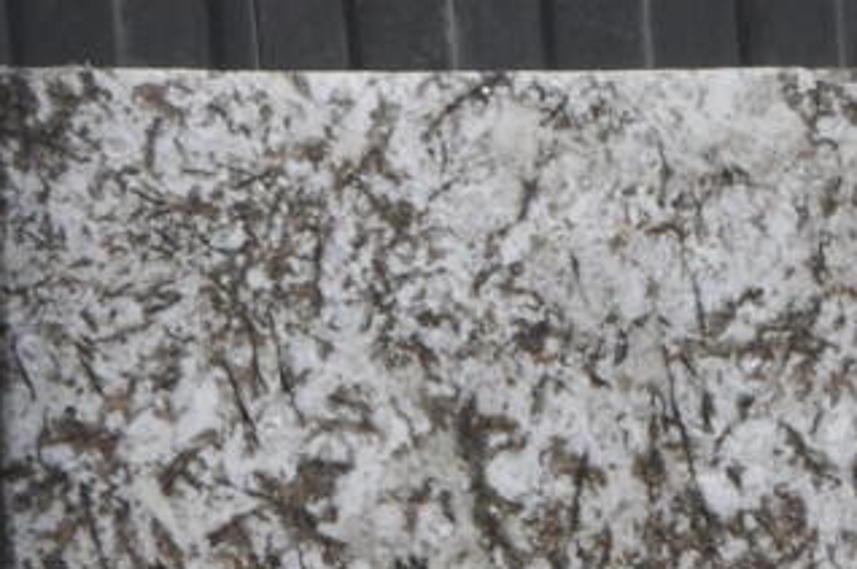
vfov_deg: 4.6
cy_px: 1374
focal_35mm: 290
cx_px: 2369
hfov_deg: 6.6
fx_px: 6893
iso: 320
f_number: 16
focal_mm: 32
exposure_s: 1/13
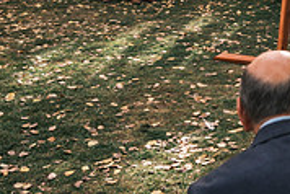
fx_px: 709
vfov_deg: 14.6
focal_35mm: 88
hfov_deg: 20.5
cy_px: -92
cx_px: 404
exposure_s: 1/250
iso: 250
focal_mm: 18
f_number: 4
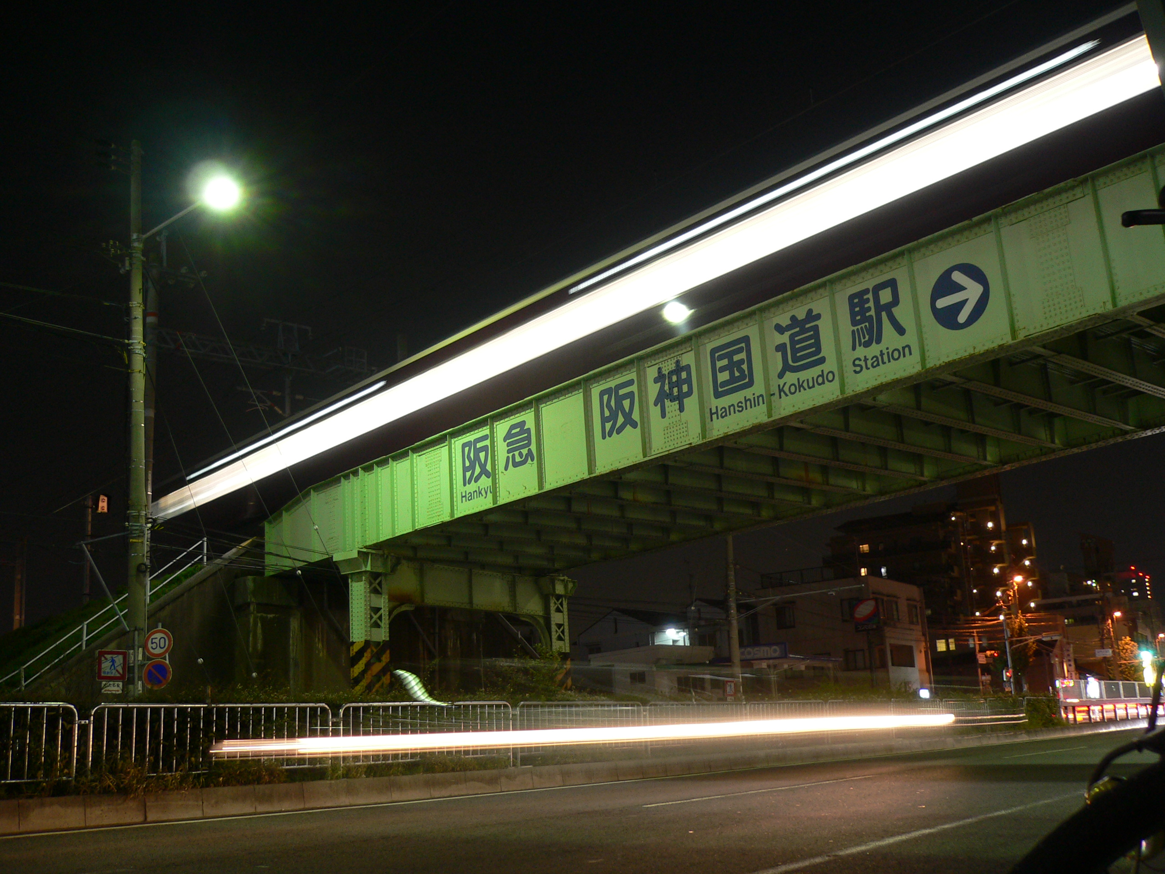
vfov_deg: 40.7
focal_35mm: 35
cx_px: 582
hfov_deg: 52.6
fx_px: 1178
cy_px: 437
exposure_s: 1
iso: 80
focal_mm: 5.8
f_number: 2.8
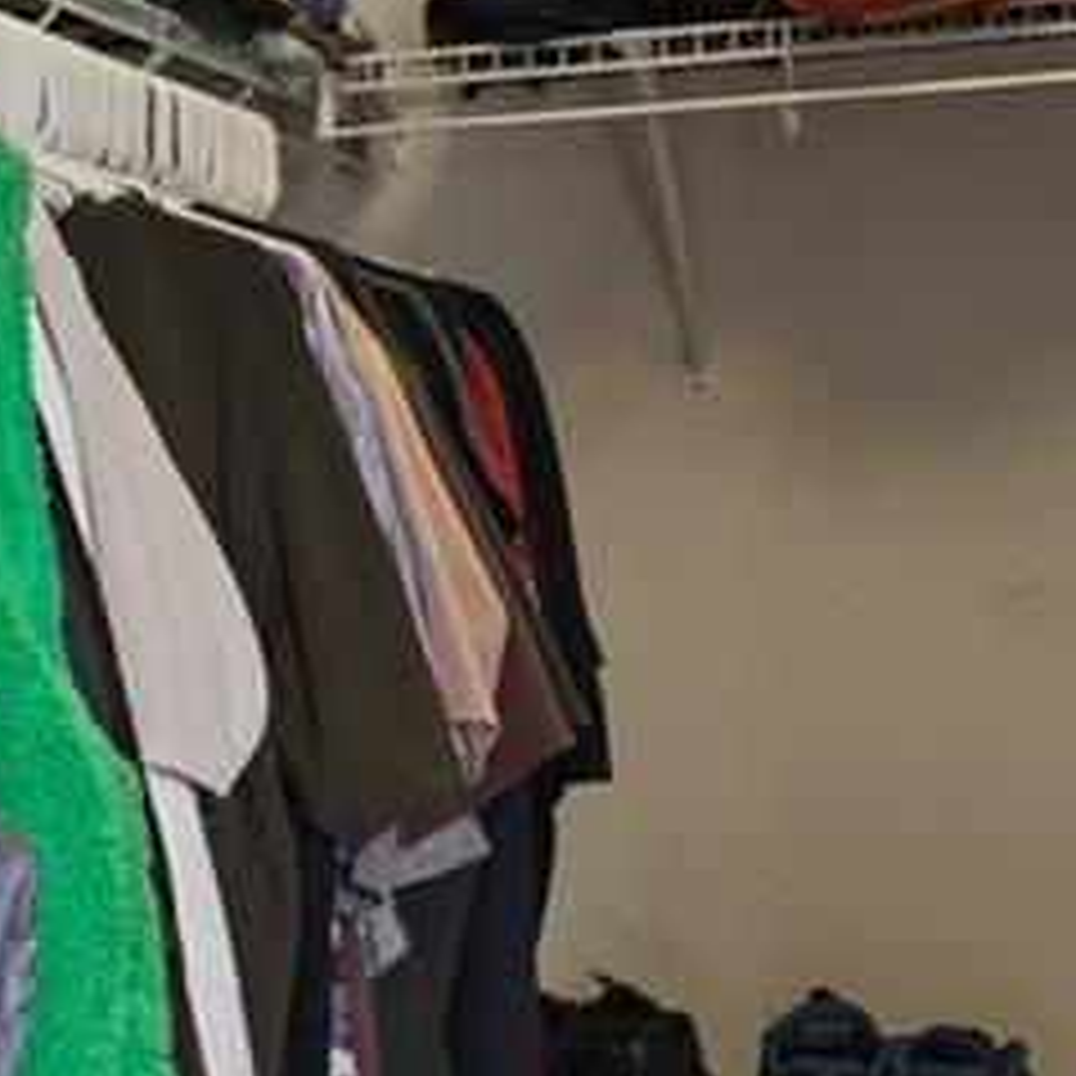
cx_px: -1657
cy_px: 570
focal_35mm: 108
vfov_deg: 16.1
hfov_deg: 12.2
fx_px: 3798
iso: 100
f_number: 9
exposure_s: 1/8
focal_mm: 19
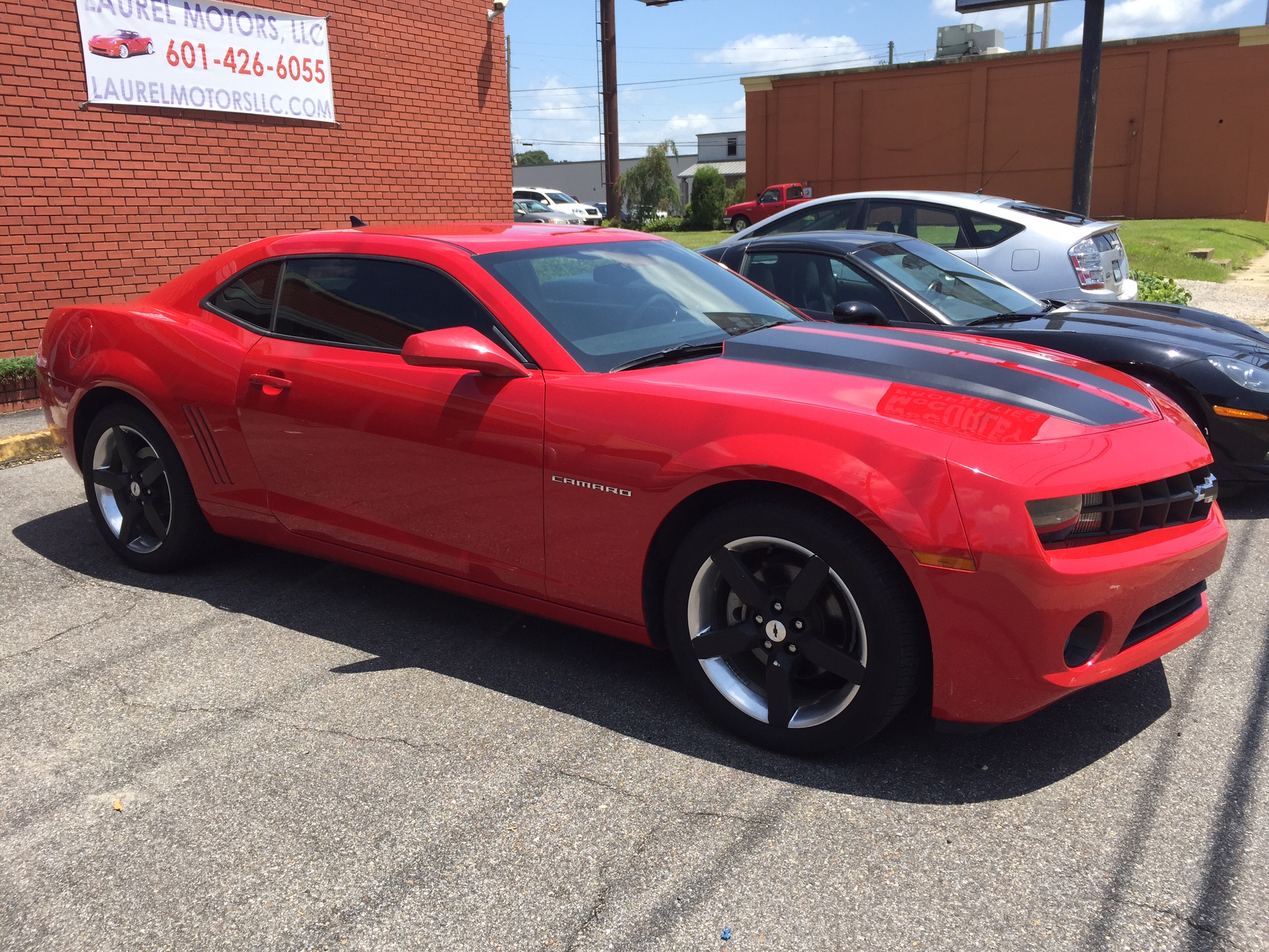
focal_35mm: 29
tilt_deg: -13.9
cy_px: 476
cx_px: 634
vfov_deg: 48.2
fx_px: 1063
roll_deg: +0.8
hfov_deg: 61.7
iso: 32
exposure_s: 1/1199
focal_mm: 4.15
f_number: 2.2
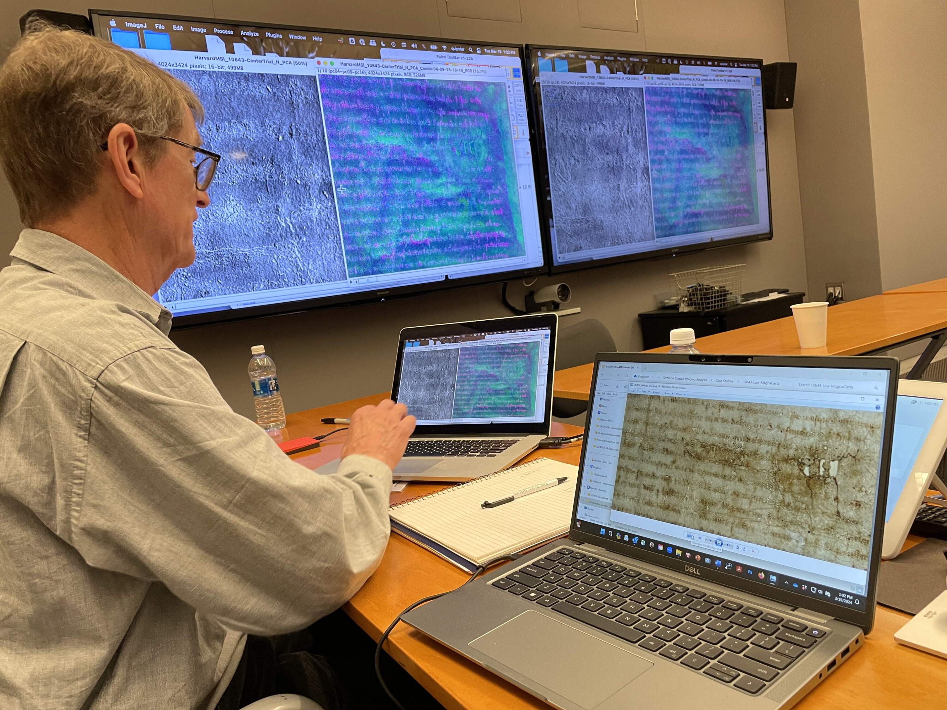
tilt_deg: -6.1
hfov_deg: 67.3
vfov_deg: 53.1
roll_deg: +7.9
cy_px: 355
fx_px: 711
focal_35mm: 26
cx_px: 474
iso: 125
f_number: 1.6
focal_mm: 4.2
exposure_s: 1/60
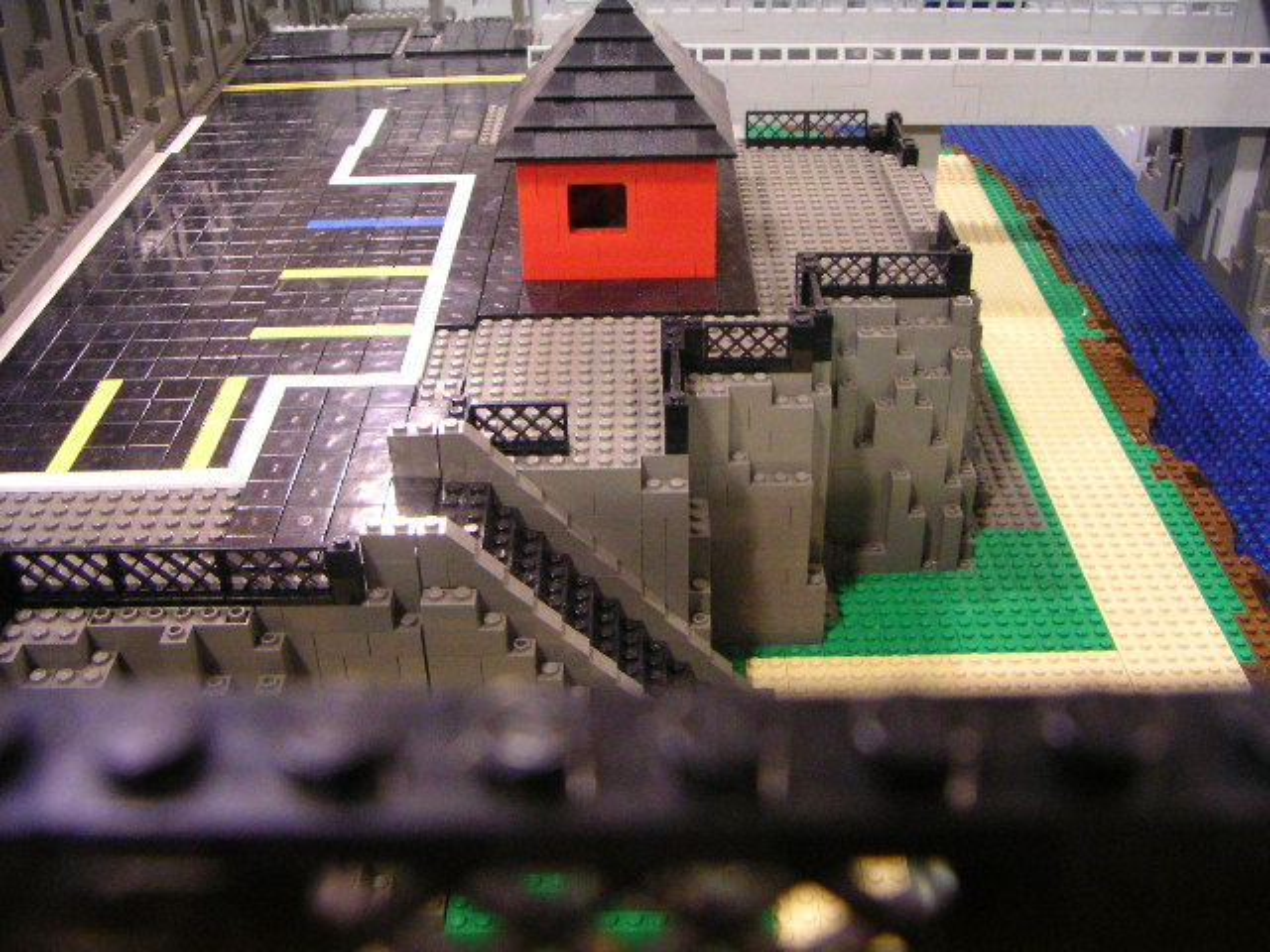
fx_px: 1357
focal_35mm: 37
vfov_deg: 38.7
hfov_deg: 50.1
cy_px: 476
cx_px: 635
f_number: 2.8
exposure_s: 1/15
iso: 400
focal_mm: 4.8
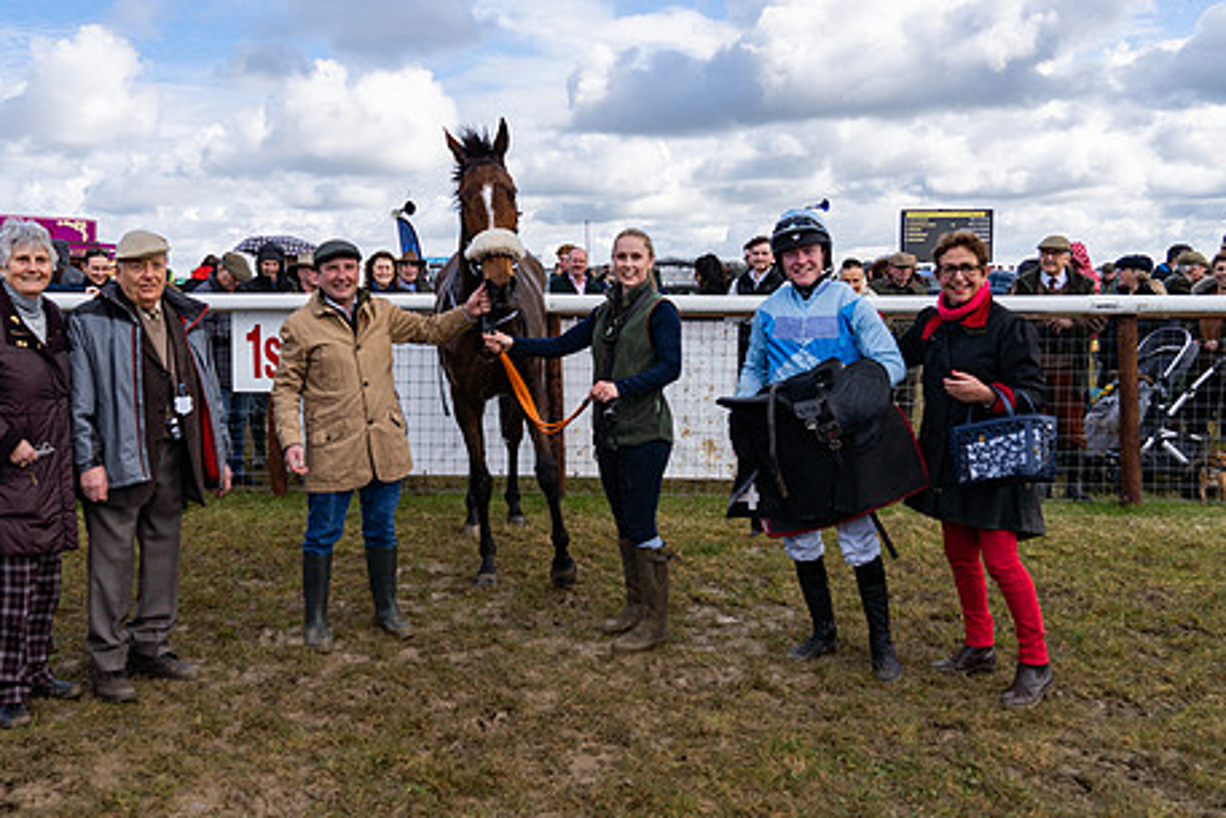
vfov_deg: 39.9
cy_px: 361
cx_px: 526
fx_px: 1124
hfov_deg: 57.0
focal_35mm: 33
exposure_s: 1/1000
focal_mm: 26
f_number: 5
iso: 200
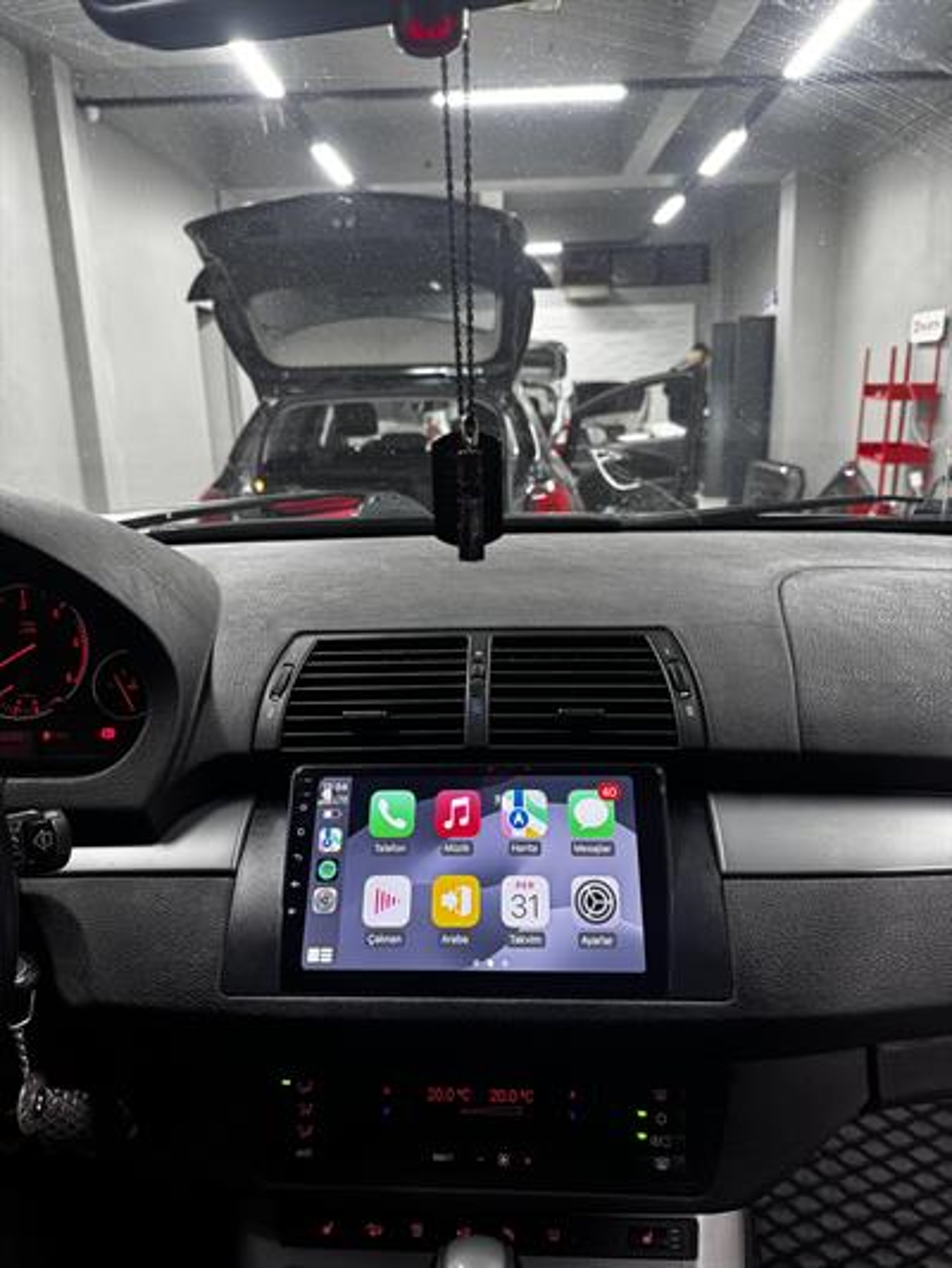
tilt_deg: -14.8
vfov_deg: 71.6
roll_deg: +1.6
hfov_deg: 56.8
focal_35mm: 24
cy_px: 634
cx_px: 476
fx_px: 880
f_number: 1.78
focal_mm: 6.76
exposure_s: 1/50
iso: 160
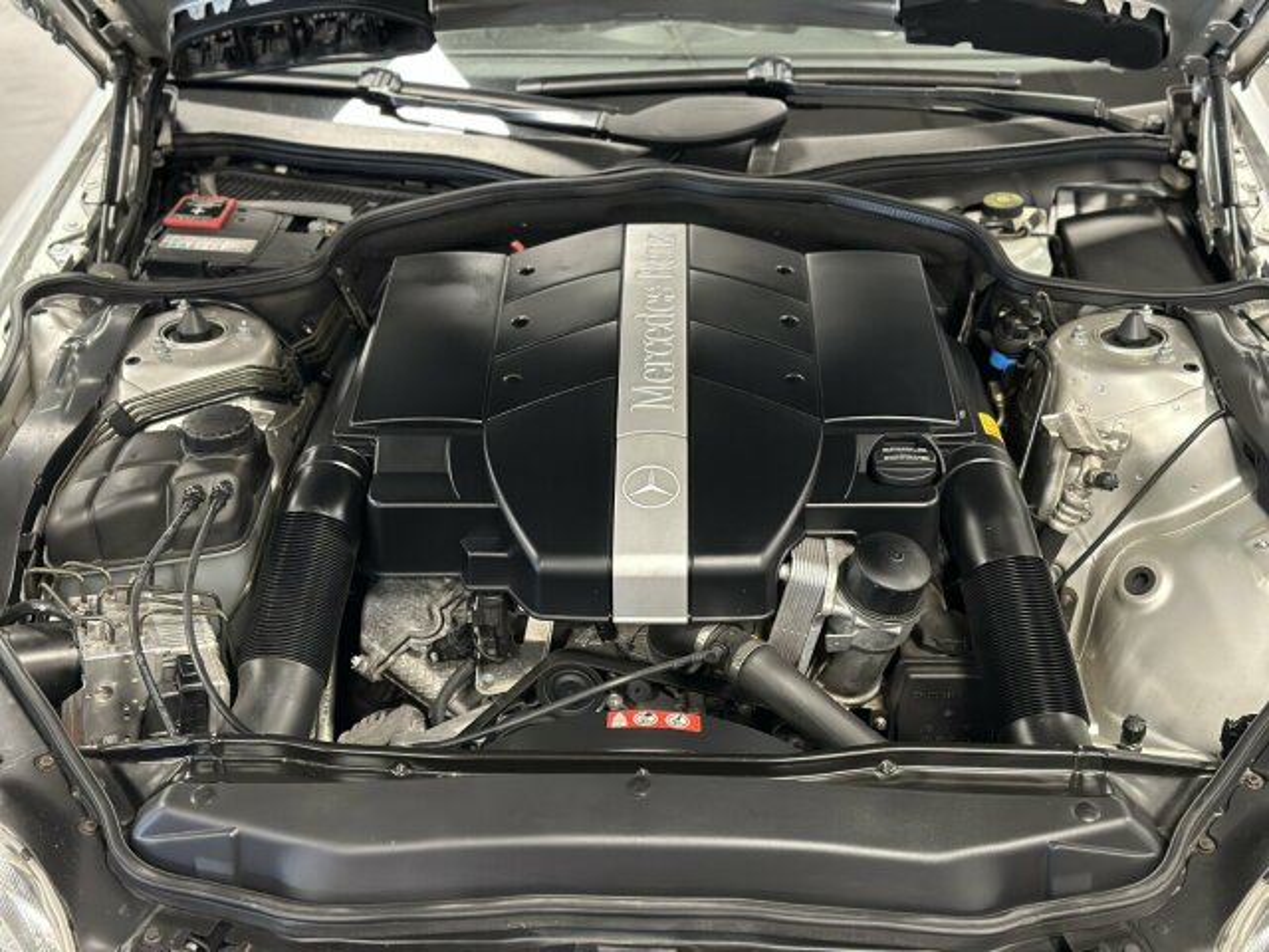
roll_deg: -0.3
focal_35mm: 48
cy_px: 476
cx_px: 634
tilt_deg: -32.0
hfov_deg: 39.7
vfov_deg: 30.3
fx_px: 1760
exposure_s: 1/40
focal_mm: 6.86
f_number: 1.78
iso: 800
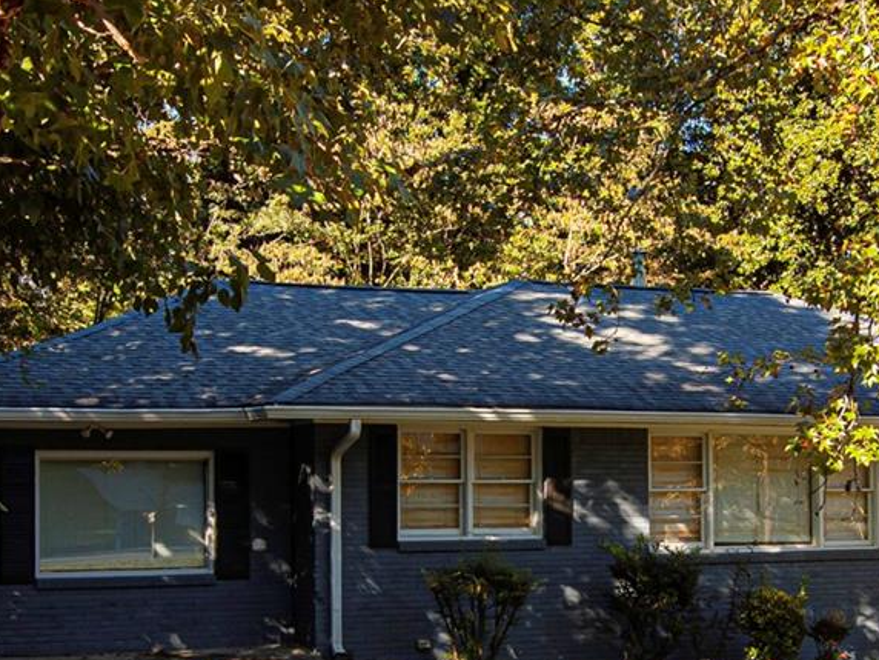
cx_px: 532
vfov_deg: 21.7
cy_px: 492
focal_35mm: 67
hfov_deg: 28.9
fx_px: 1701
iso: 200
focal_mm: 26
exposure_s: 1/180
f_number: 8
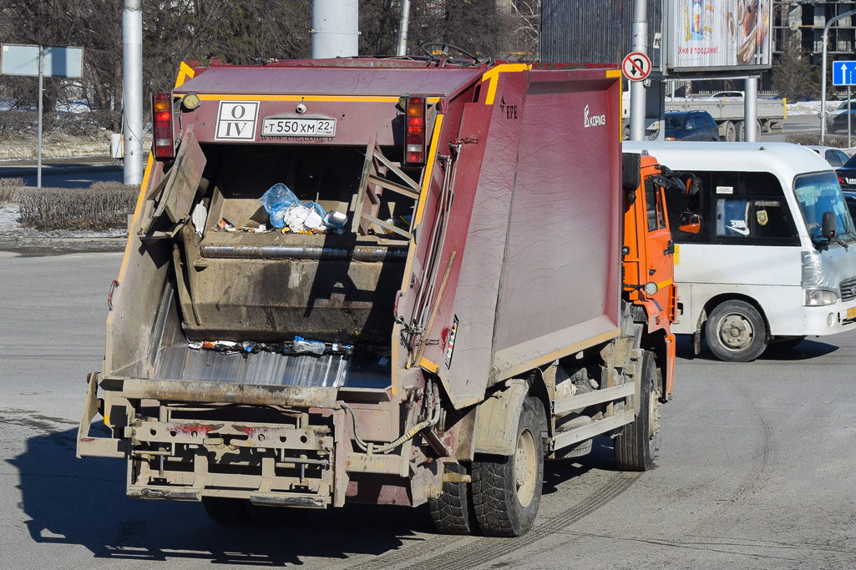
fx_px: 2296
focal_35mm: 97
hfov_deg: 21.1
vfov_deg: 14.2
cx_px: 381
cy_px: 250
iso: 200
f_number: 10
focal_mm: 55
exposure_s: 1/400
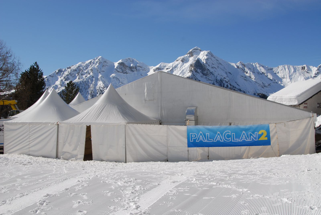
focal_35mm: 36
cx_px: 160
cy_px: 108
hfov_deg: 53.1
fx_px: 321
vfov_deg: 37.0
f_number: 10
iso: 125
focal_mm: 24
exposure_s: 1/400
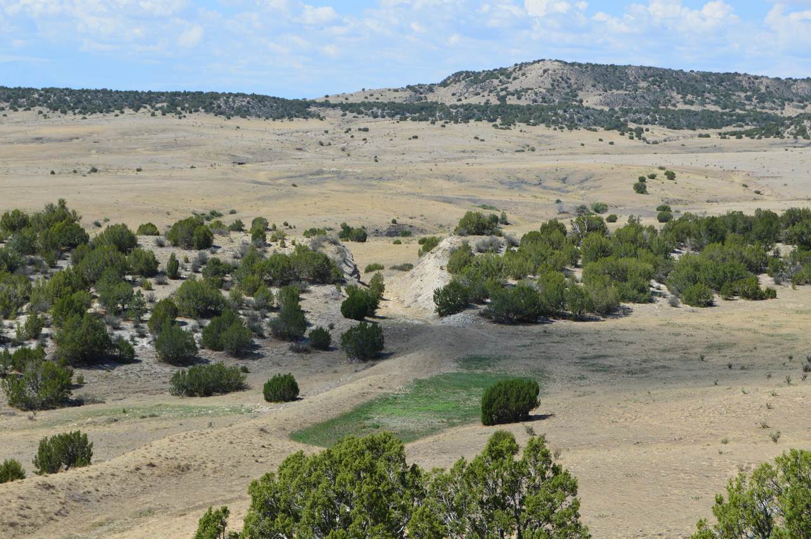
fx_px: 1688
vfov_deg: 18.1
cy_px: 270
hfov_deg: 27.0
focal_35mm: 75
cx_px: 406
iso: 400
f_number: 11
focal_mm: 50
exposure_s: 1/500
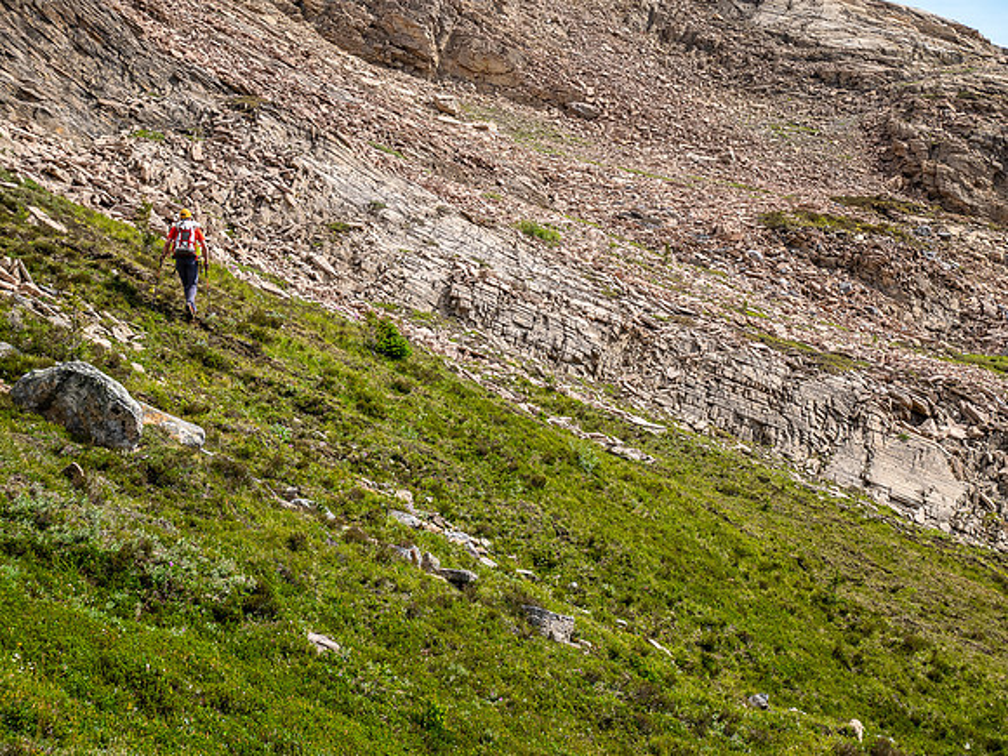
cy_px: 378
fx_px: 1864
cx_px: 504
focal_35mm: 64
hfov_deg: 30.3
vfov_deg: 22.9
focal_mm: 32
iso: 200
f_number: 8
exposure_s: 1/125
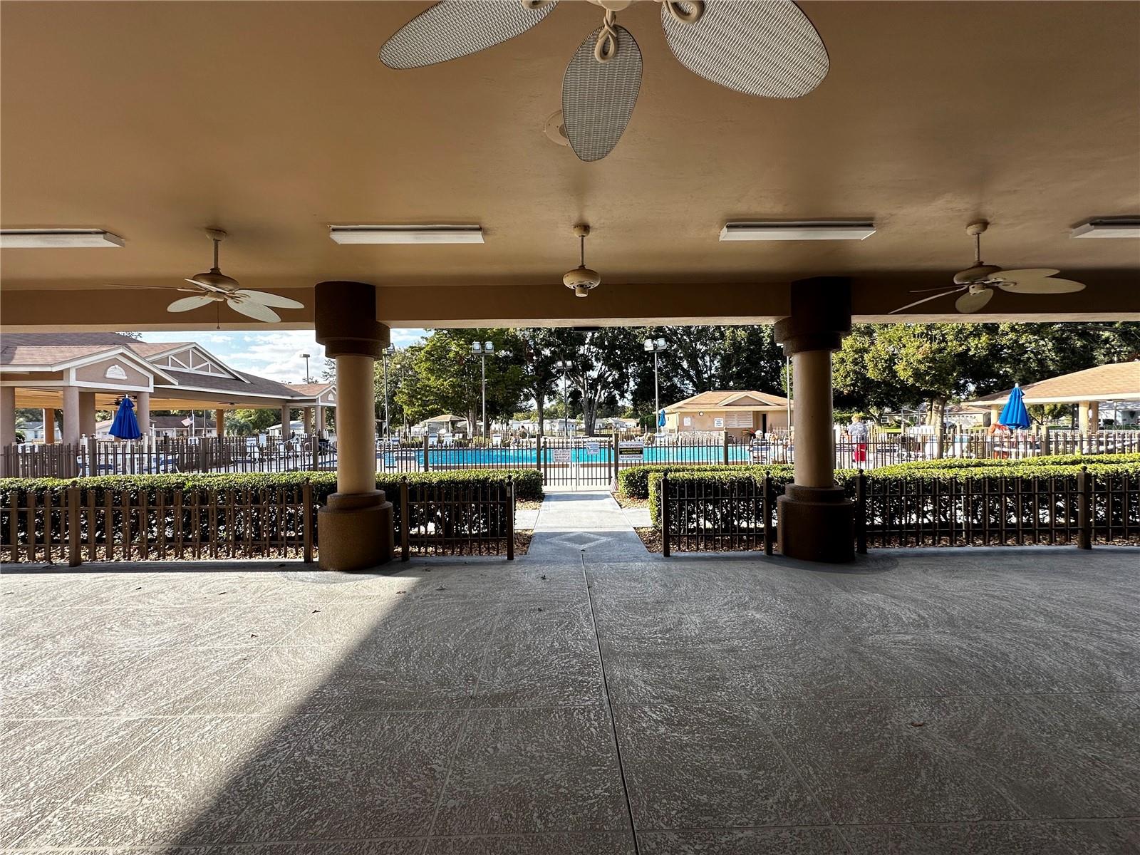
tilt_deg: -0.5
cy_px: 428
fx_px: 461
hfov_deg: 102.1
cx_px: 570
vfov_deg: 85.7
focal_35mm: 14
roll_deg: +0.1
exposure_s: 1/374
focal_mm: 2.22
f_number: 2.2
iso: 40
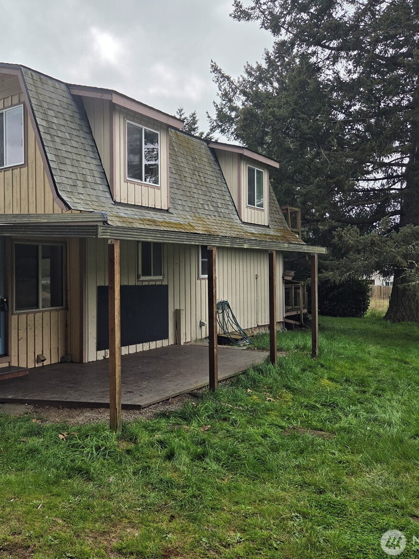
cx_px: 126
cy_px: 279
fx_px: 500
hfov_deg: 44.5
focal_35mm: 31
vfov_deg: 58.4
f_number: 1.8
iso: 80
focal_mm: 5.4
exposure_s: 1/6032
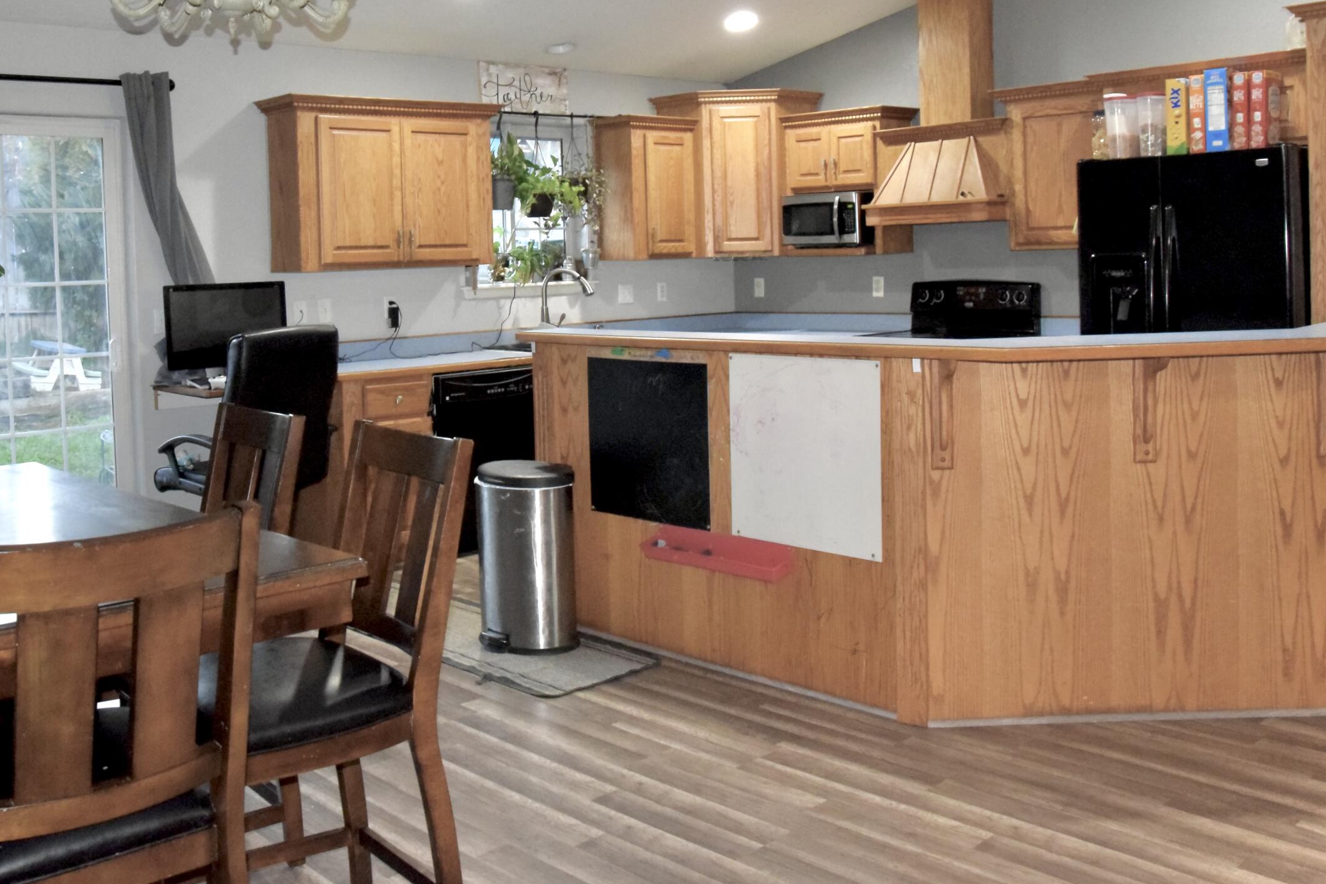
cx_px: 557
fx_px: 1252
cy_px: 274
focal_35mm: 34
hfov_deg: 55.5
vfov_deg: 38.3
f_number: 5.6
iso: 4000
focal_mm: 16
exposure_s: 1/60
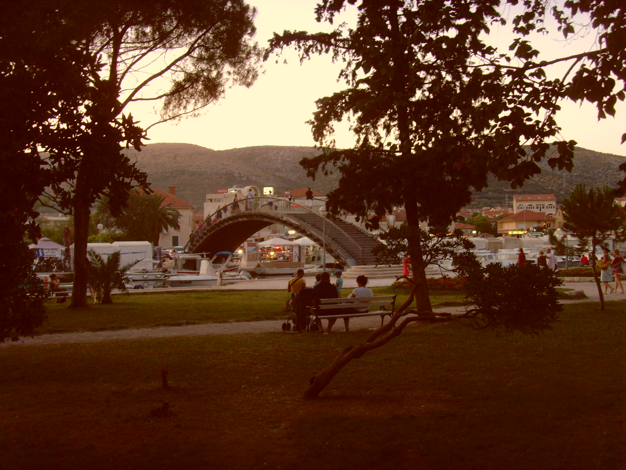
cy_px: 235
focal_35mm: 39
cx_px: 313
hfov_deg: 47.9
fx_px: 705
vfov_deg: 36.8
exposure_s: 1/20
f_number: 3.5
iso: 200
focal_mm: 6.6
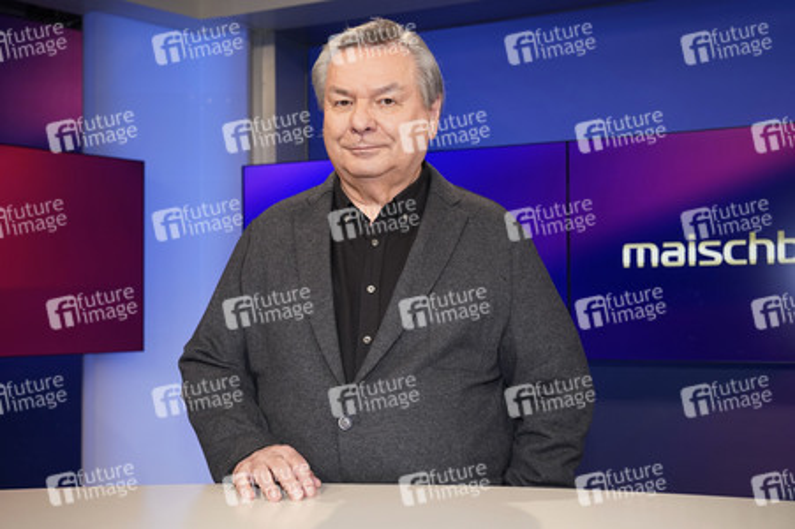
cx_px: 398
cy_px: 264
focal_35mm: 39
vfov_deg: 34.2
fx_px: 861
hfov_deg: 49.6
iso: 2000
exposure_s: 1/125
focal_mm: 39
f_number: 5
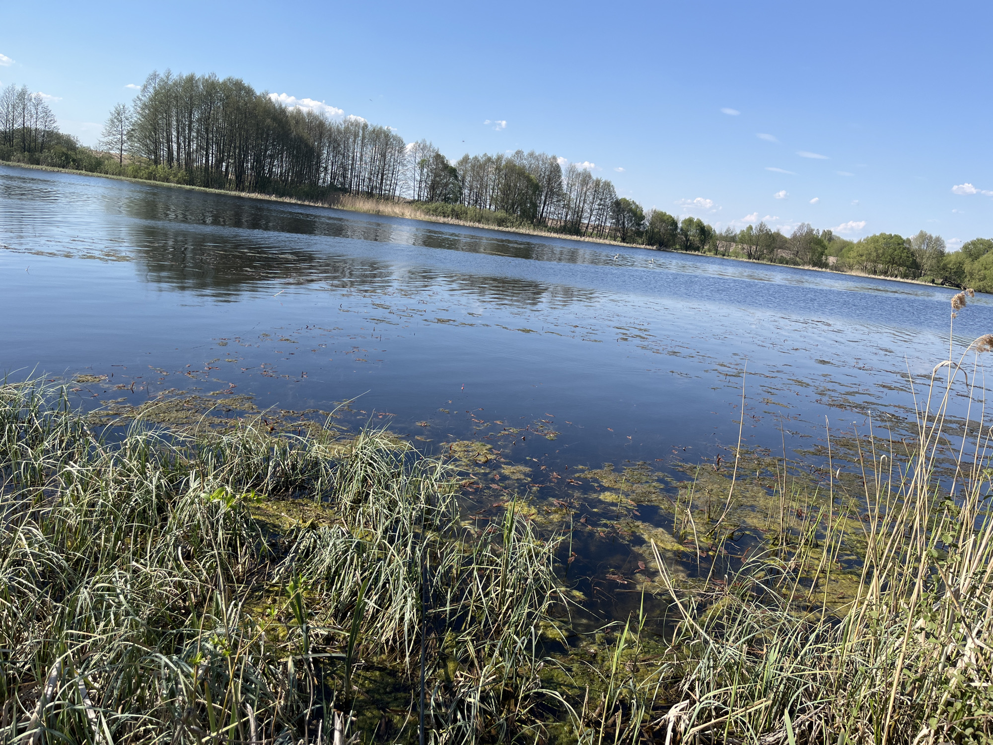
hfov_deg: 67.3
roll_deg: -7.1
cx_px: 496
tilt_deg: -12.0
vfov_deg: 53.1
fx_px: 746
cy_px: 372
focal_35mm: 26
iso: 50
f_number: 1.6
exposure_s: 1/2688
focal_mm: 5.1
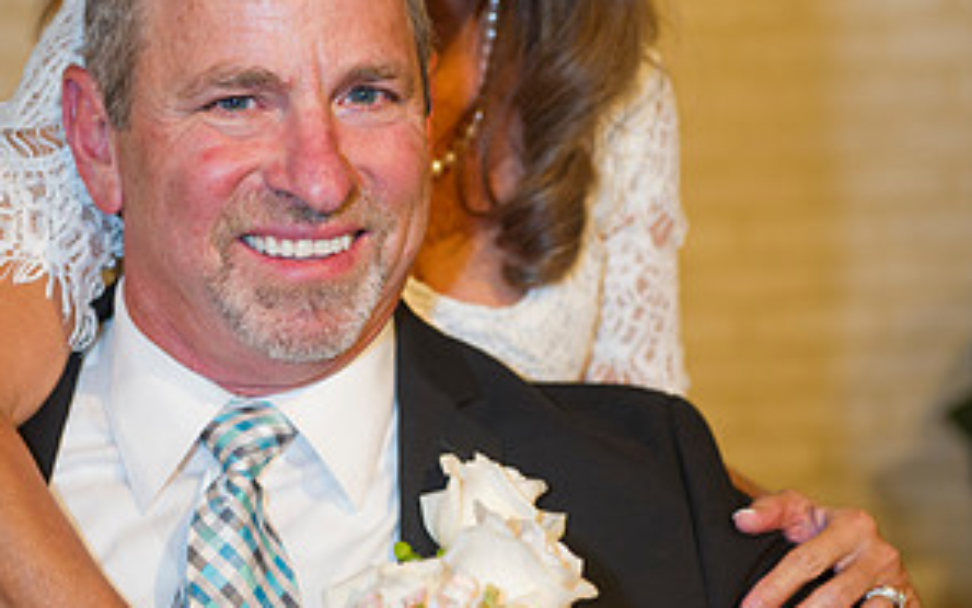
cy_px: 283
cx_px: 484
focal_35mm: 96
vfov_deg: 13.6
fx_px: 2543
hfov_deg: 21.6
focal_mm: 62
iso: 1250
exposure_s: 1/125
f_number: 3.2
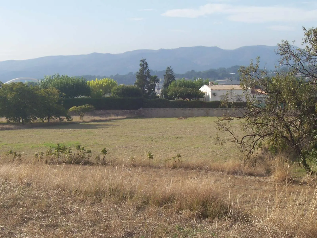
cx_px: 158
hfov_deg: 29.4
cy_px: 119
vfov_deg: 22.3
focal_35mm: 66
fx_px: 604
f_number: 6.7
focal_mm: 10.8
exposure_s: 1/250
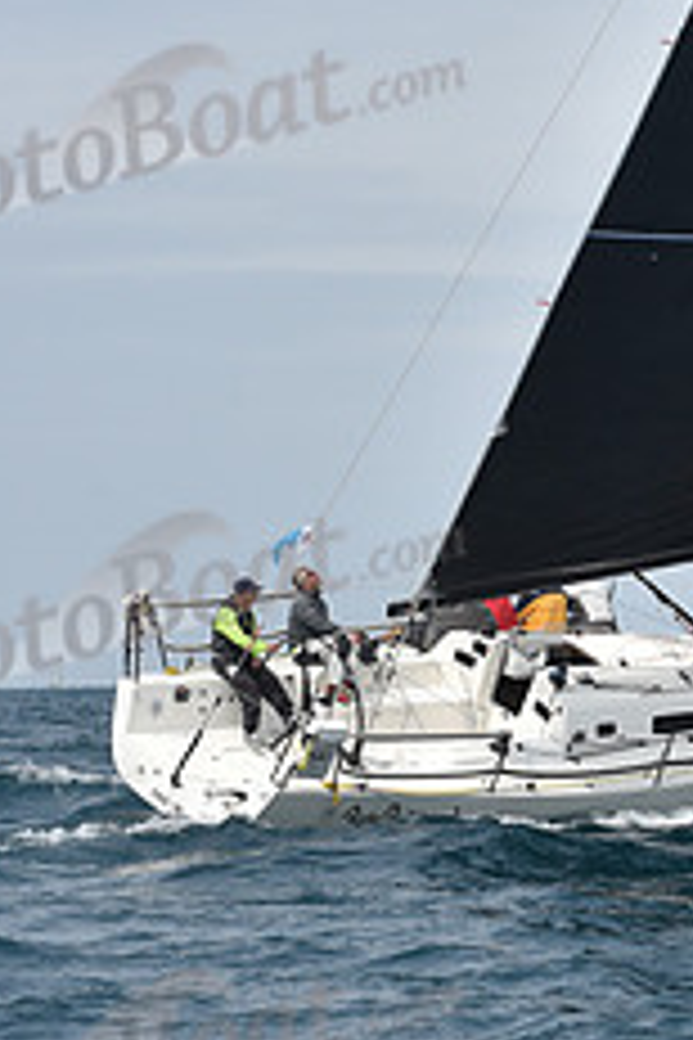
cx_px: 700
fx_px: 5082
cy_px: 311
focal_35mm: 176
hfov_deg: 7.8
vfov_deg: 11.7
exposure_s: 1/800
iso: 250
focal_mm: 70
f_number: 10
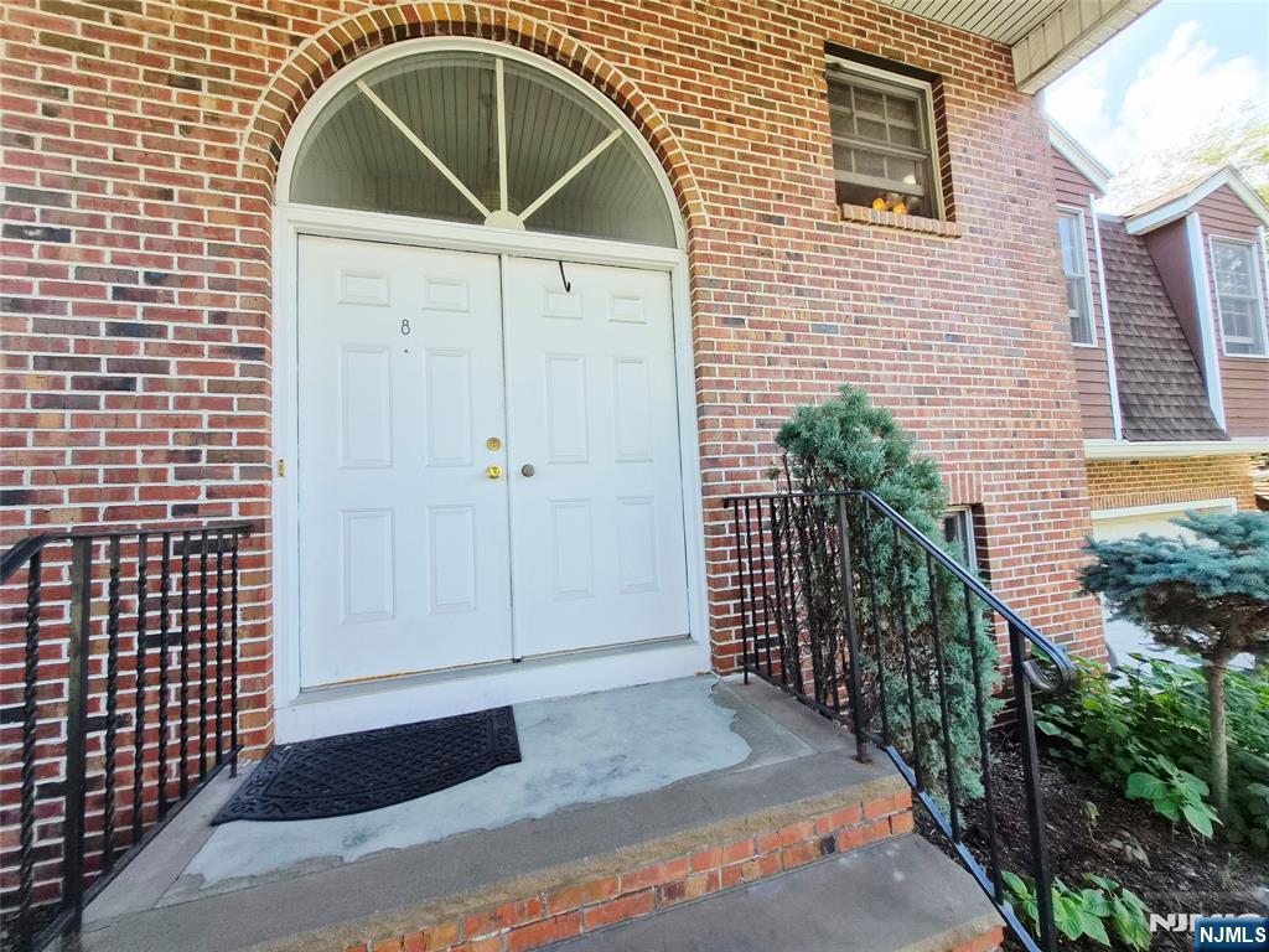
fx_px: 477
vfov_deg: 89.9
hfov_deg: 106.2
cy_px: 476
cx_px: 634
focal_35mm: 13
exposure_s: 1/120
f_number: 2.2
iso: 32
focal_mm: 1.7
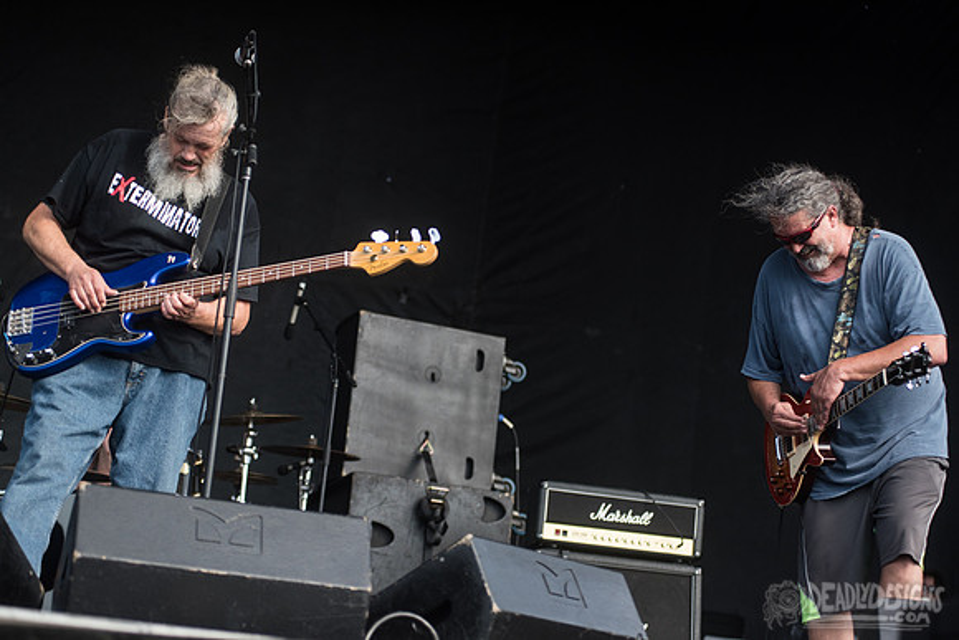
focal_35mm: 84
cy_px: 320
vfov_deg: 16.2
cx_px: 506
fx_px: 2250
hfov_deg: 24.1
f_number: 3.5
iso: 250
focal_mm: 80
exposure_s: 1/2500
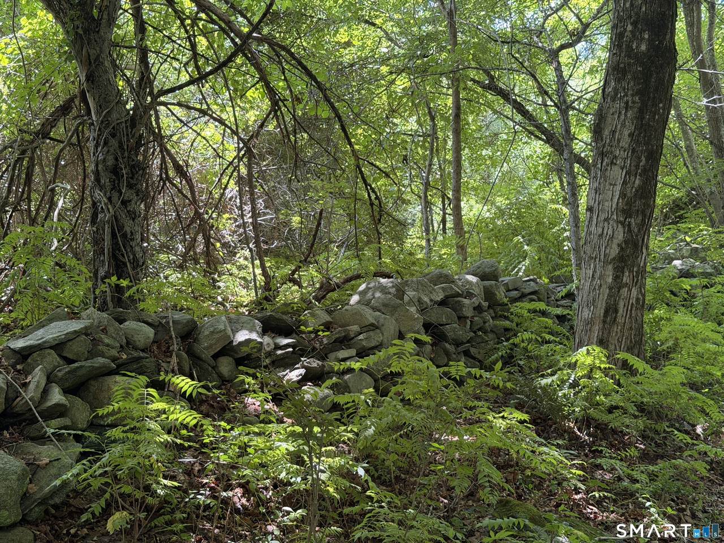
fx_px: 1004
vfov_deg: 30.3
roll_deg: -1.6
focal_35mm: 48
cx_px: 362
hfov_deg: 39.7
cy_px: 272
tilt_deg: -2.2
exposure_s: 1/111
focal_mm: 6.76
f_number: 1.78
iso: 100
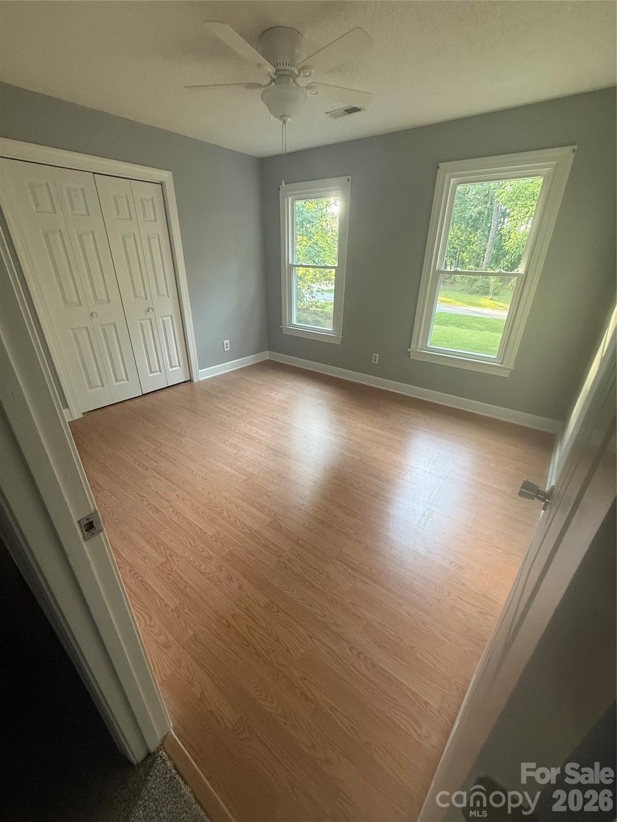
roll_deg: -1.8
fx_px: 333
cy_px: 411
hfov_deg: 85.7
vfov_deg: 102.1
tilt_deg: -24.5
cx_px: 308
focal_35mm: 14
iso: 250
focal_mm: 2.22
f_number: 2.2
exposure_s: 1/60
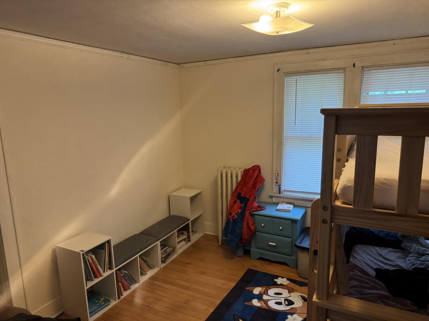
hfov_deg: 71.6
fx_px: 297
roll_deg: +0.7
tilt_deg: -10.4
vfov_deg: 56.8
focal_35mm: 24
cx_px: 214
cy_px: 160
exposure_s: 1/60
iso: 500
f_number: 1.78
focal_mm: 6.76
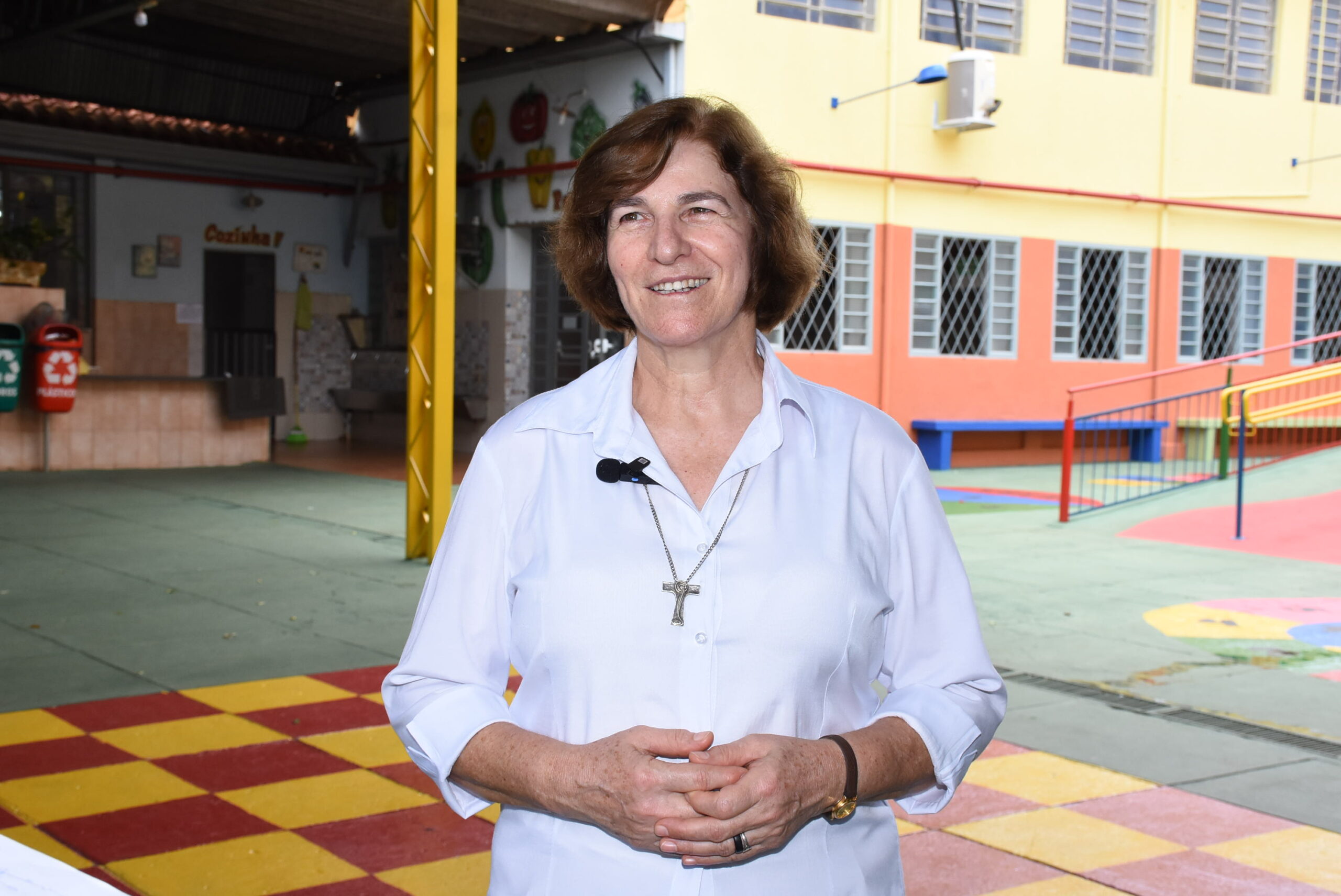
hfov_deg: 38.9
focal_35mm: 51
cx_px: 670
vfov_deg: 26.5
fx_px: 1901
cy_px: 448
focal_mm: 34
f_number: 8
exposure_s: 1/250
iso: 800
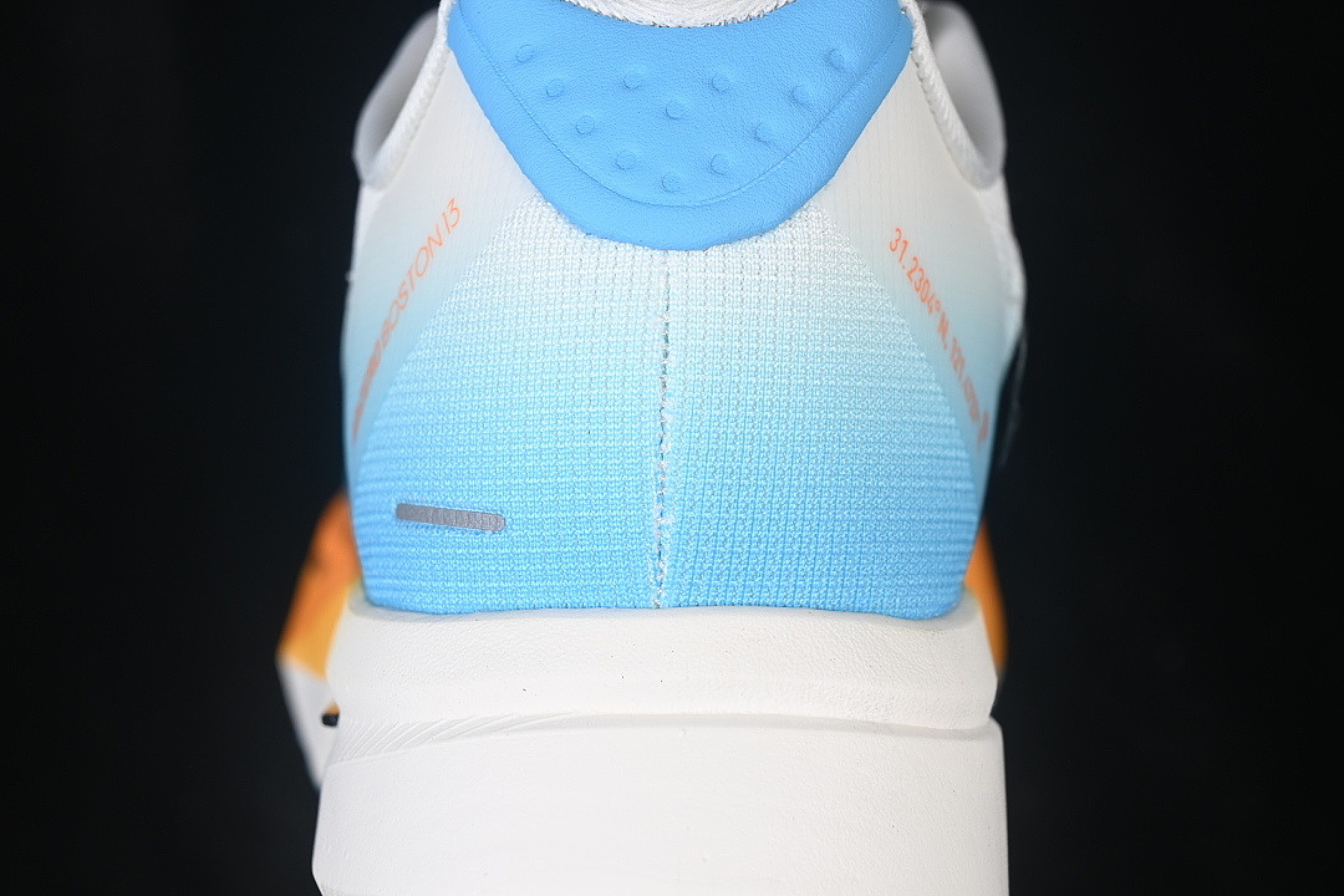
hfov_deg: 27.0
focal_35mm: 75
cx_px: 672
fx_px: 2800
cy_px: 448
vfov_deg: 18.2
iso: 160
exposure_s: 1/80
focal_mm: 50
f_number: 7.1
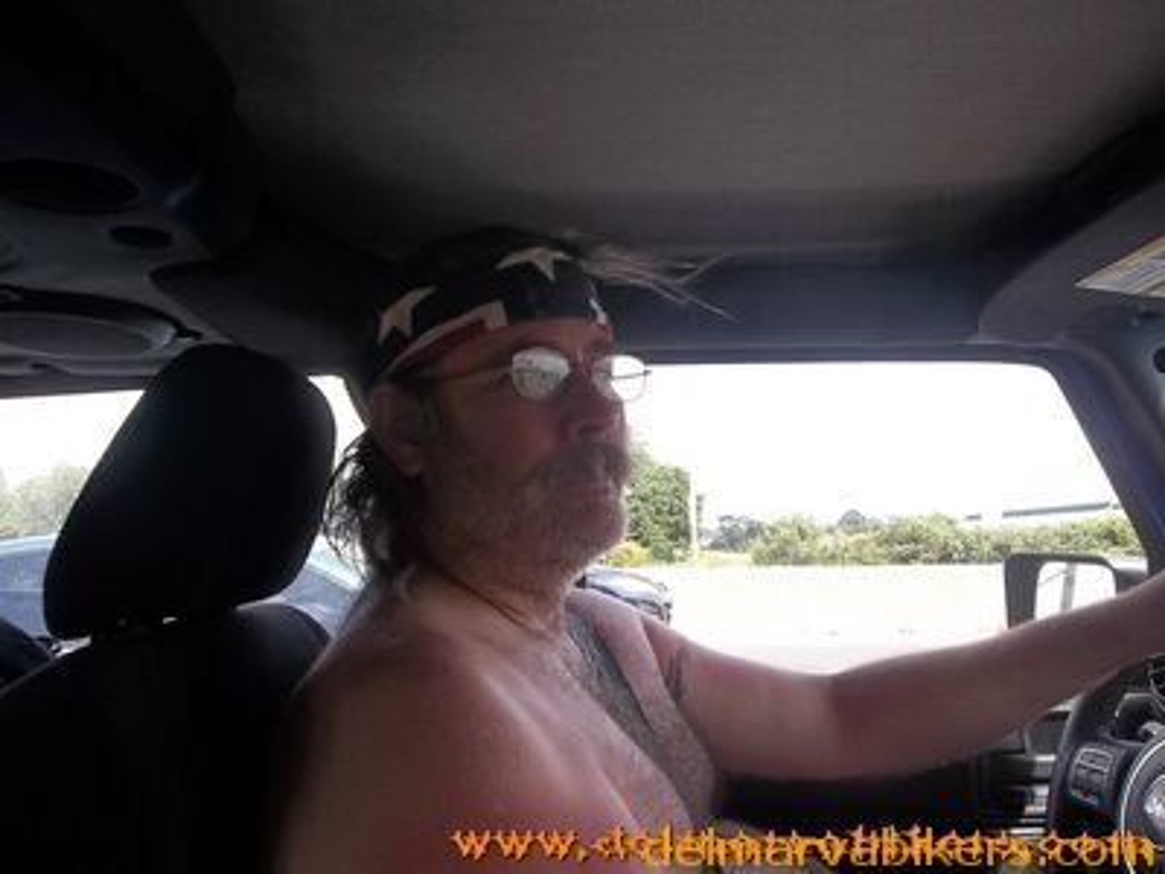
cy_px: 437
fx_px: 909
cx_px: 582
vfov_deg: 51.4
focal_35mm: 27
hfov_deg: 65.3
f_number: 3.5
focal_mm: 4.9
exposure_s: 1/200
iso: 80
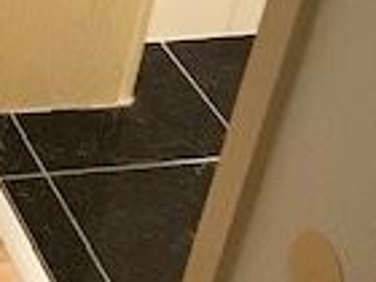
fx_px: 1390
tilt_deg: -34.0
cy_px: 30
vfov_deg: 11.5
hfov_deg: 13.1
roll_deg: +1.7
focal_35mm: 128
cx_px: -400
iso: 80
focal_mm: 3.99
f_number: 1.8
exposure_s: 1/17
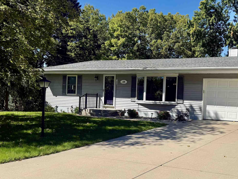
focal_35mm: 40
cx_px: 173
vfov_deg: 35.9
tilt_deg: +0.4
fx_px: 275
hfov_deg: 45.5
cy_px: 102
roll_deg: -2.4
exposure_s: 1/4975
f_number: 1.78
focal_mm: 6.76
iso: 80
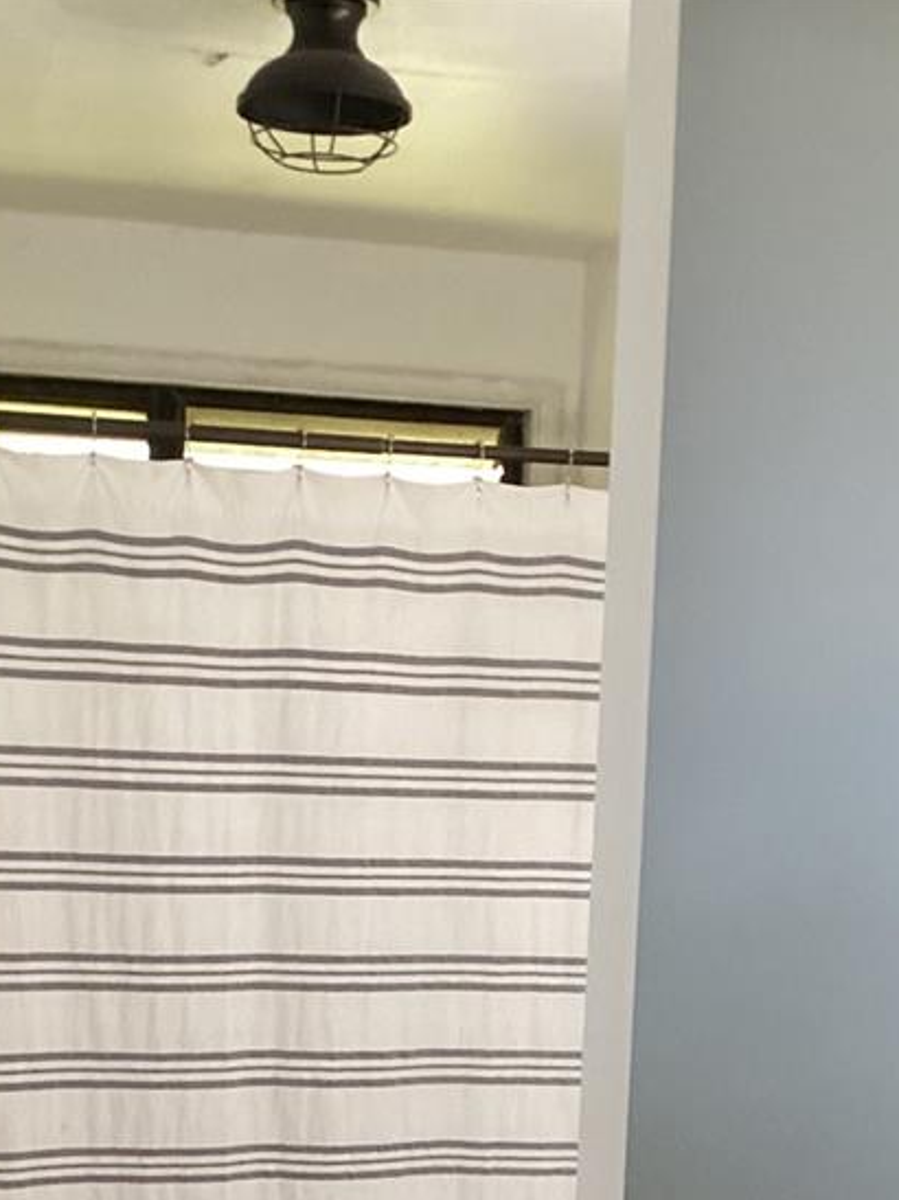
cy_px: 1307
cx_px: 469
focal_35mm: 68
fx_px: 2356
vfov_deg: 26.4
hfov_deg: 21.6
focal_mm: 3.3
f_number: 2.4
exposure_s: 1/60
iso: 250
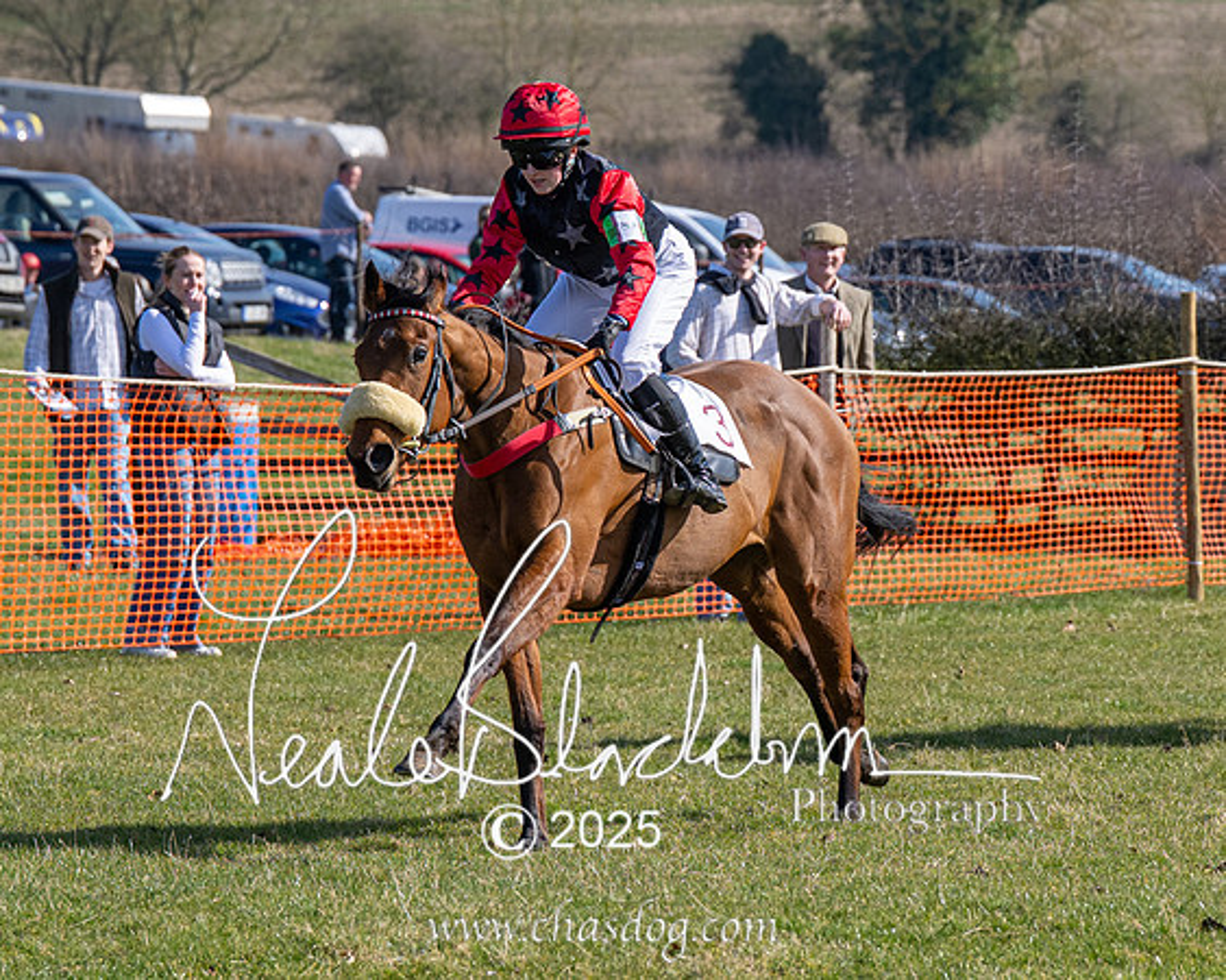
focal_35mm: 264
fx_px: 9587
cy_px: 408
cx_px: 637
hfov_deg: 7.3
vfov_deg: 5.9
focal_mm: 92
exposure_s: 1/2000
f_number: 4
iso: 200
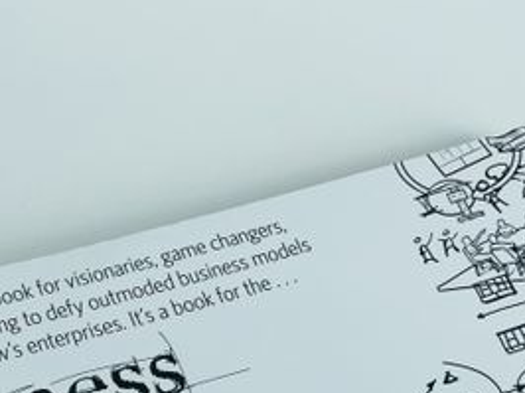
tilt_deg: -64.4
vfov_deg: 15.4
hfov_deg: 22.2
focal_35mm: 88
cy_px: 595
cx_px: 320
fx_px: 1333
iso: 32
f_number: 1.6
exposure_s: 1/729
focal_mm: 4.2
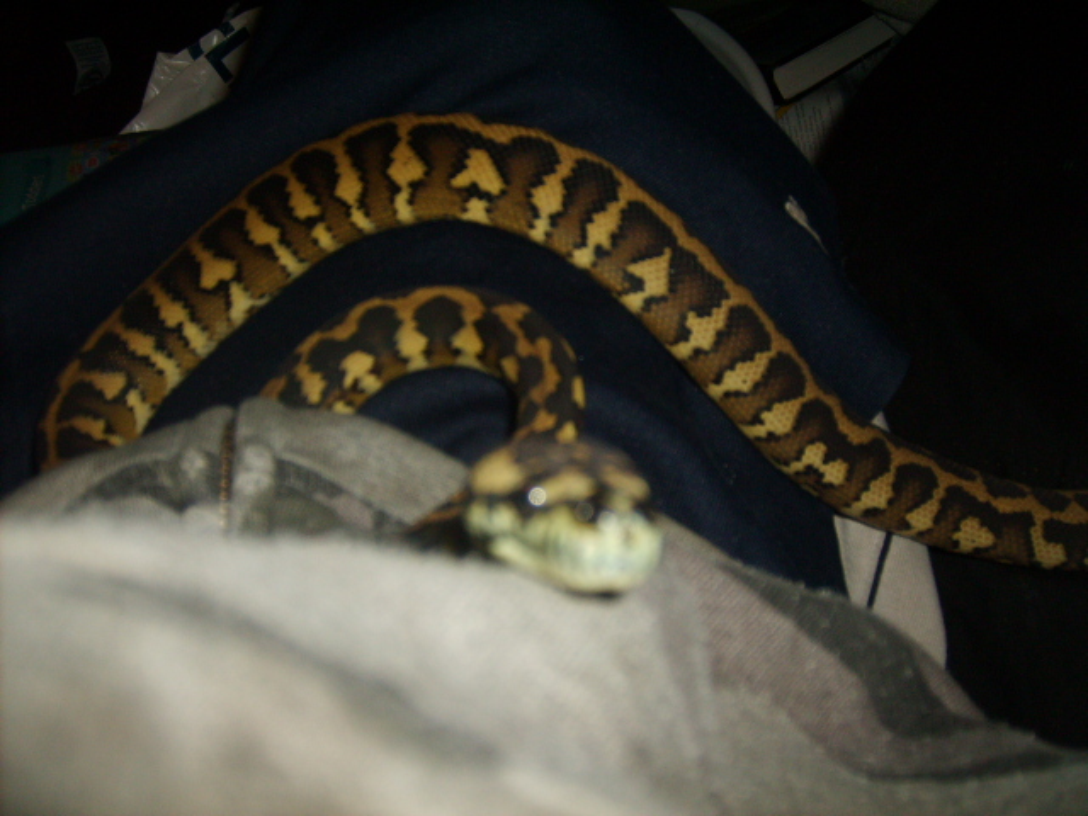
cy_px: 408
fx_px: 1100
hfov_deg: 52.6
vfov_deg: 40.7
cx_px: 544
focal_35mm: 35
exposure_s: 1/45
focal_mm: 5.8
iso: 100
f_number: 2.8
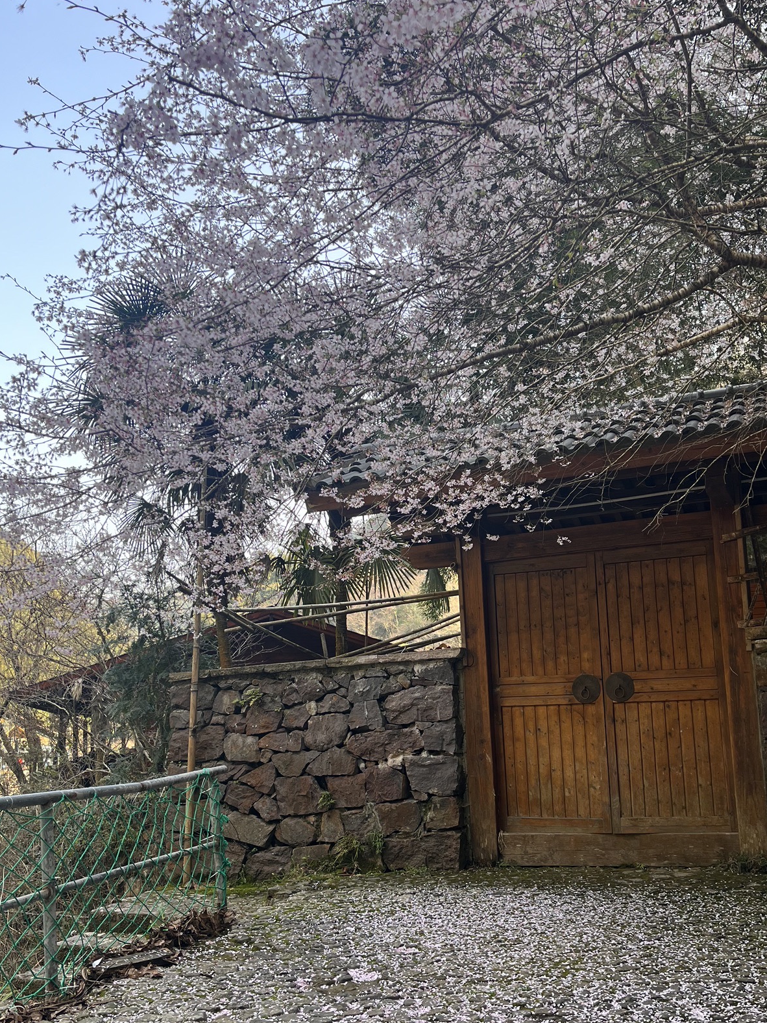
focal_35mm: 33
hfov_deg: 42.9
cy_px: 582
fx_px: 975
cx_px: 416
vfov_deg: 55.2
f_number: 1.6
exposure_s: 1/203
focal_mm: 5.1
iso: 40
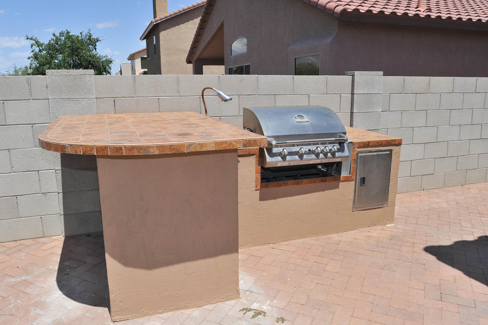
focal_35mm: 28
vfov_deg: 46.3
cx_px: 244
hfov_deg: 65.5
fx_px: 379
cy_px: 162
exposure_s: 1/320
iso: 320
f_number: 14
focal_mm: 28
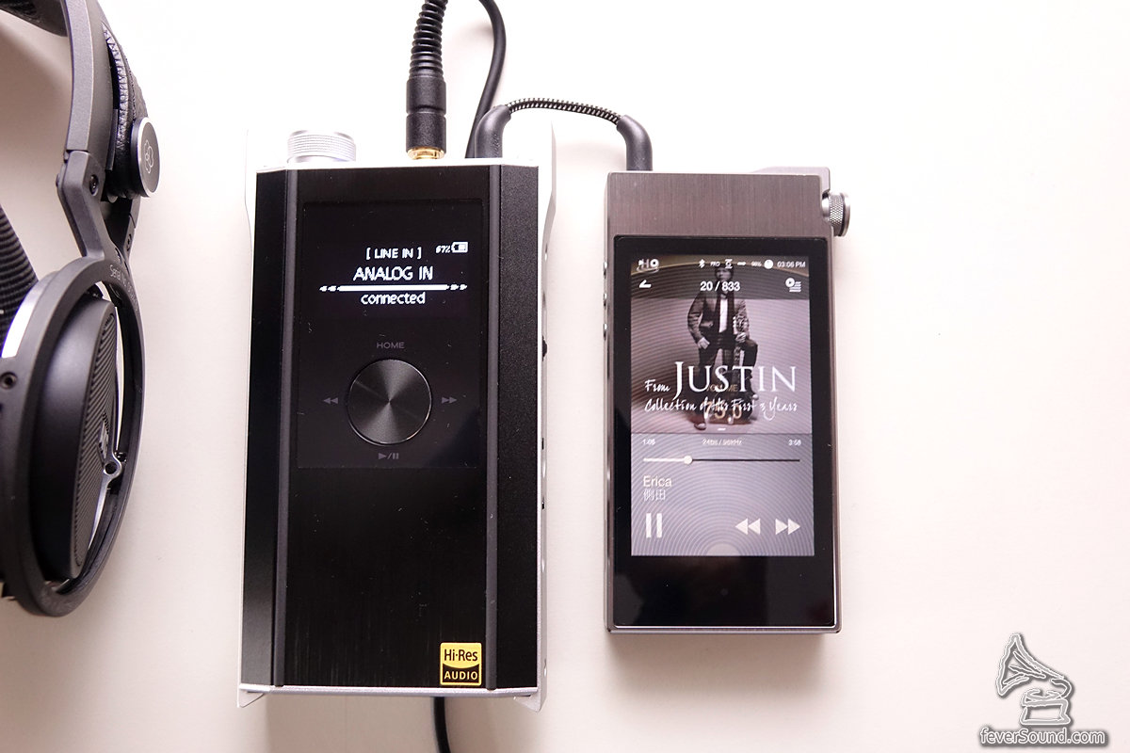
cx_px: 565
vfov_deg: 38.9
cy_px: 376
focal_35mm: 34
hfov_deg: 55.8
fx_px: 1067
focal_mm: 12.3
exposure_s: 1/30
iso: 1000
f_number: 4
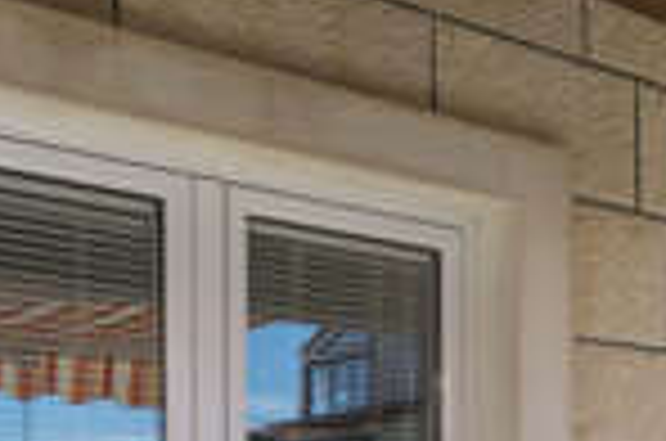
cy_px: 621
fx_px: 1440
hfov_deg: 24.5
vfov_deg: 16.2
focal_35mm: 78
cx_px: 706
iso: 100
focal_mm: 10
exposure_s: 1/200
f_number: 8
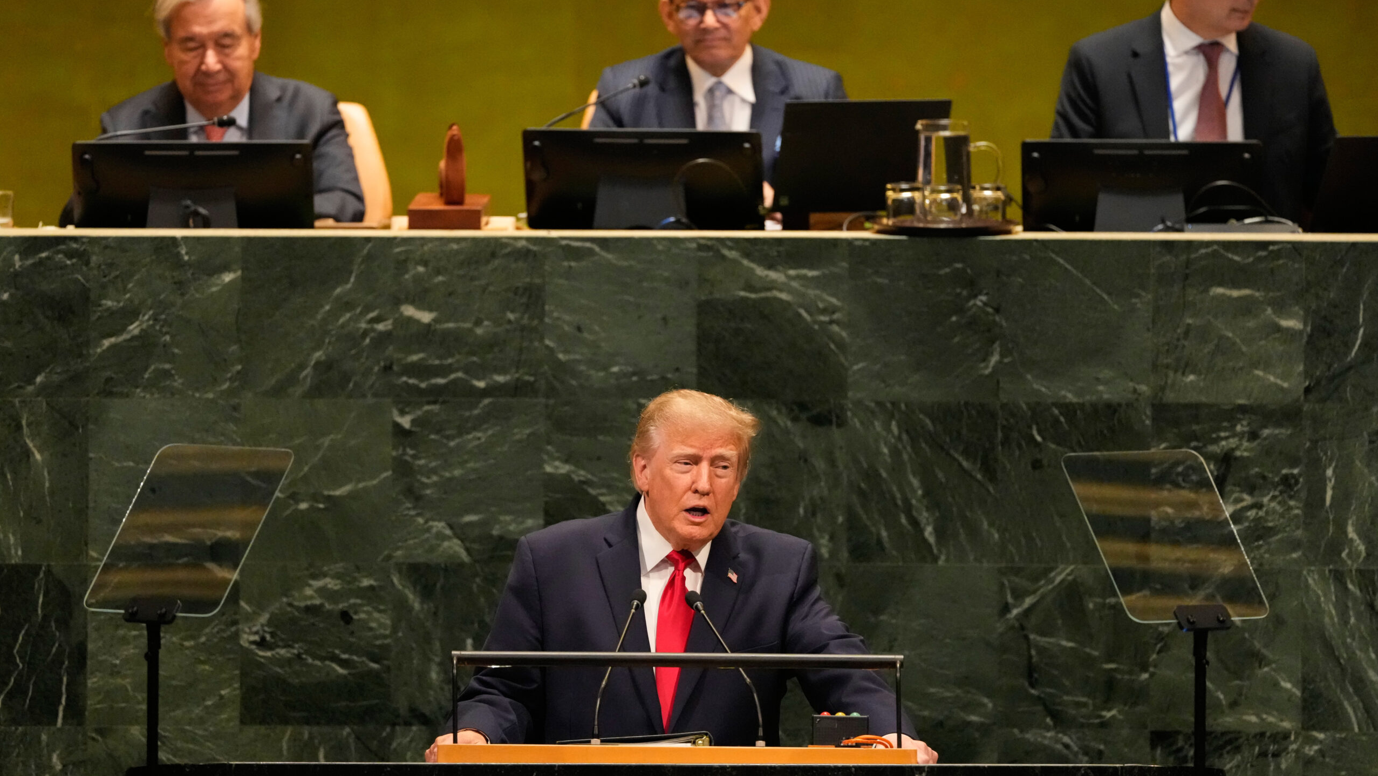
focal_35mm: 630
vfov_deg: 1.9
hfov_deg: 3.4
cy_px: 323
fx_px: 23021
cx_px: 690
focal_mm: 600
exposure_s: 1/500
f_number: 4
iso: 8000
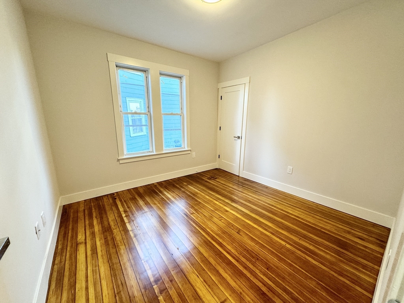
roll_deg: -0.7
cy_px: 152
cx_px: 202
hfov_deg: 102.1
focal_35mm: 14
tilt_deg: -13.0
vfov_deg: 85.7
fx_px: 163
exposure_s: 1/60
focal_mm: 2.22
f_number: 2.2
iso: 160
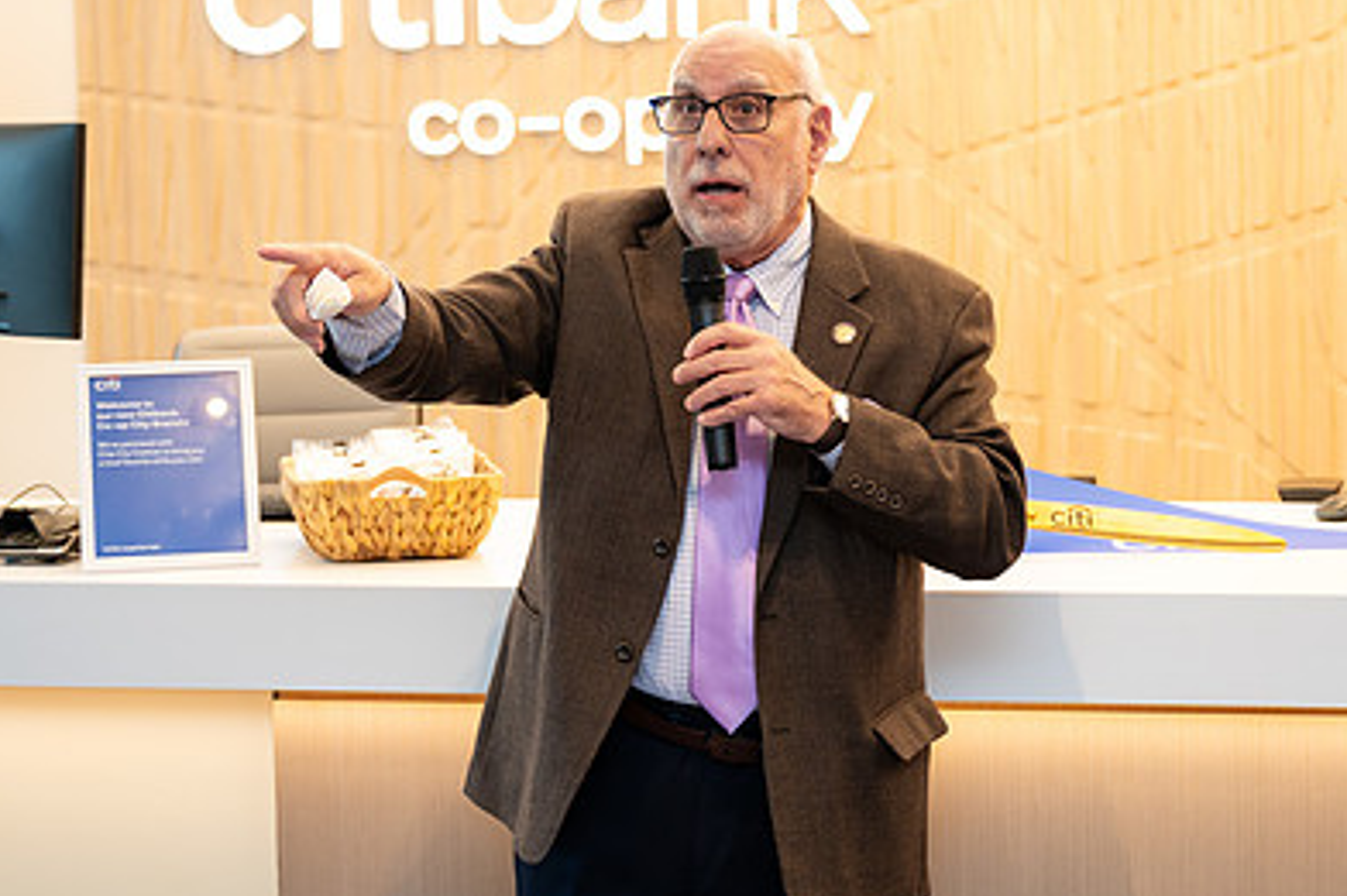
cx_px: 747
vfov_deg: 15.9
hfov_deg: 23.6
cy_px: 417
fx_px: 3216
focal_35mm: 86
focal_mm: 53
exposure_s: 1/125
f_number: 3.2
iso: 400
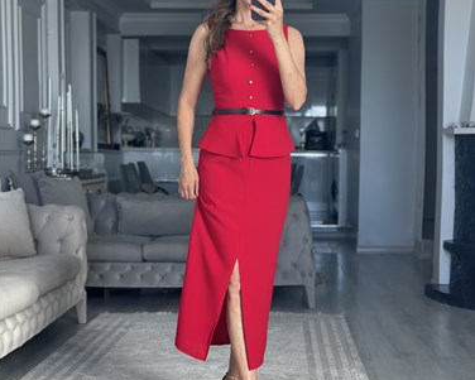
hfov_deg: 30.0
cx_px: 236
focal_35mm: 63
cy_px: 188
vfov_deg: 24.2
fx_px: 886
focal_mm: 6.86
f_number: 1.78
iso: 125
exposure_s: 1/122
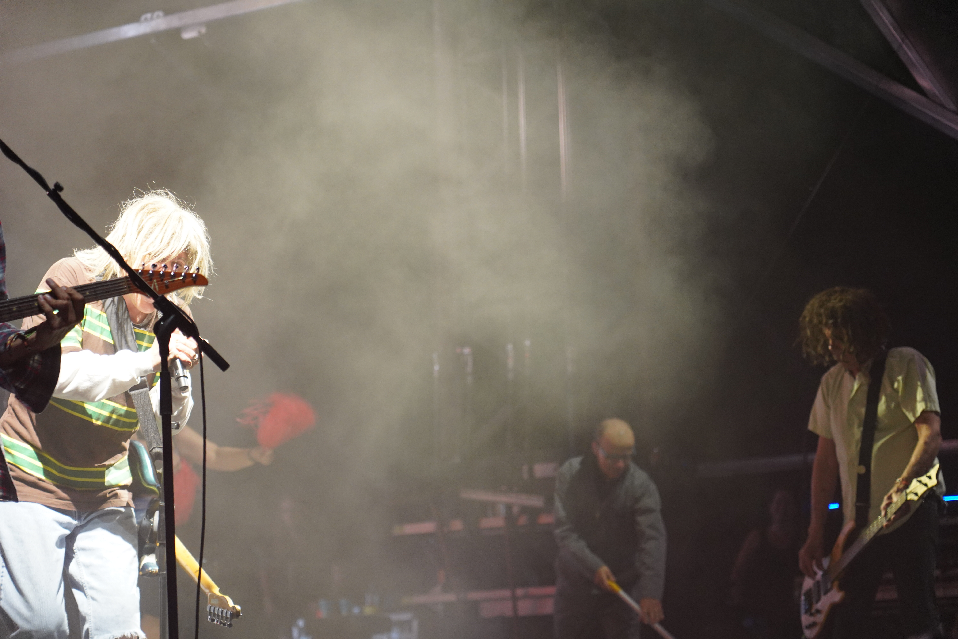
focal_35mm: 105
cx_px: 479
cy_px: 320
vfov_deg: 13.0
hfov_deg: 19.5
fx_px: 2794
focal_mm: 105
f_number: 4
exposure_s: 1/160
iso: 2500
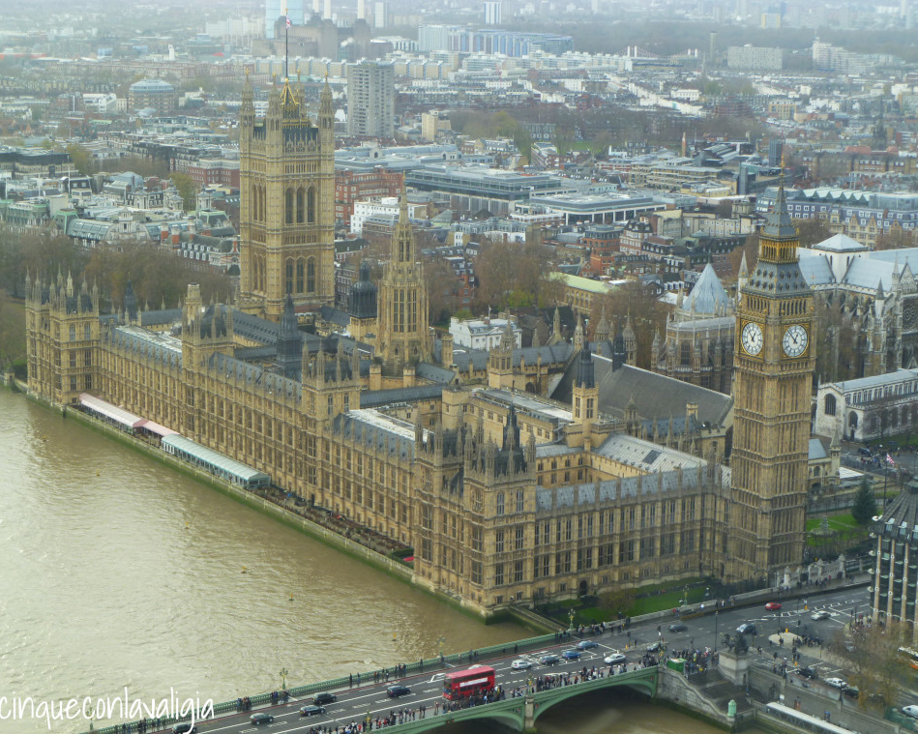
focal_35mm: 79
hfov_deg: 24.1
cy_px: 368
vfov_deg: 19.4
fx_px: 2146
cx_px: 466
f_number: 4.4
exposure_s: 1/60
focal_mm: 13.3
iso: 80
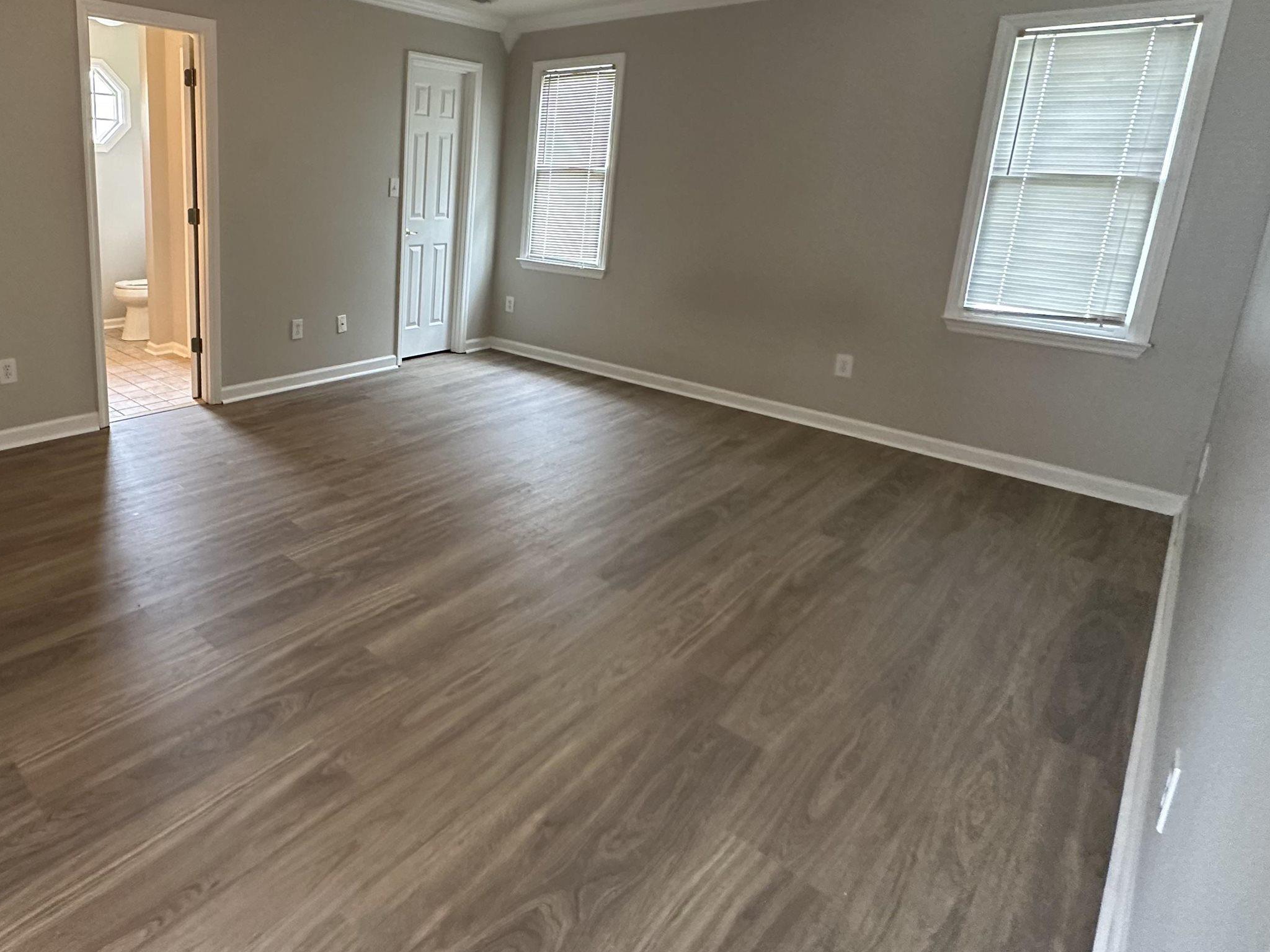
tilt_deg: -12.2
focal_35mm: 21
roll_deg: -1.3
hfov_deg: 75.1
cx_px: 372
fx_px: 770
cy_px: 335
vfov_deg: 62.2
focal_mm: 2.22
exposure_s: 1/60
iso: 500
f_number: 2.2
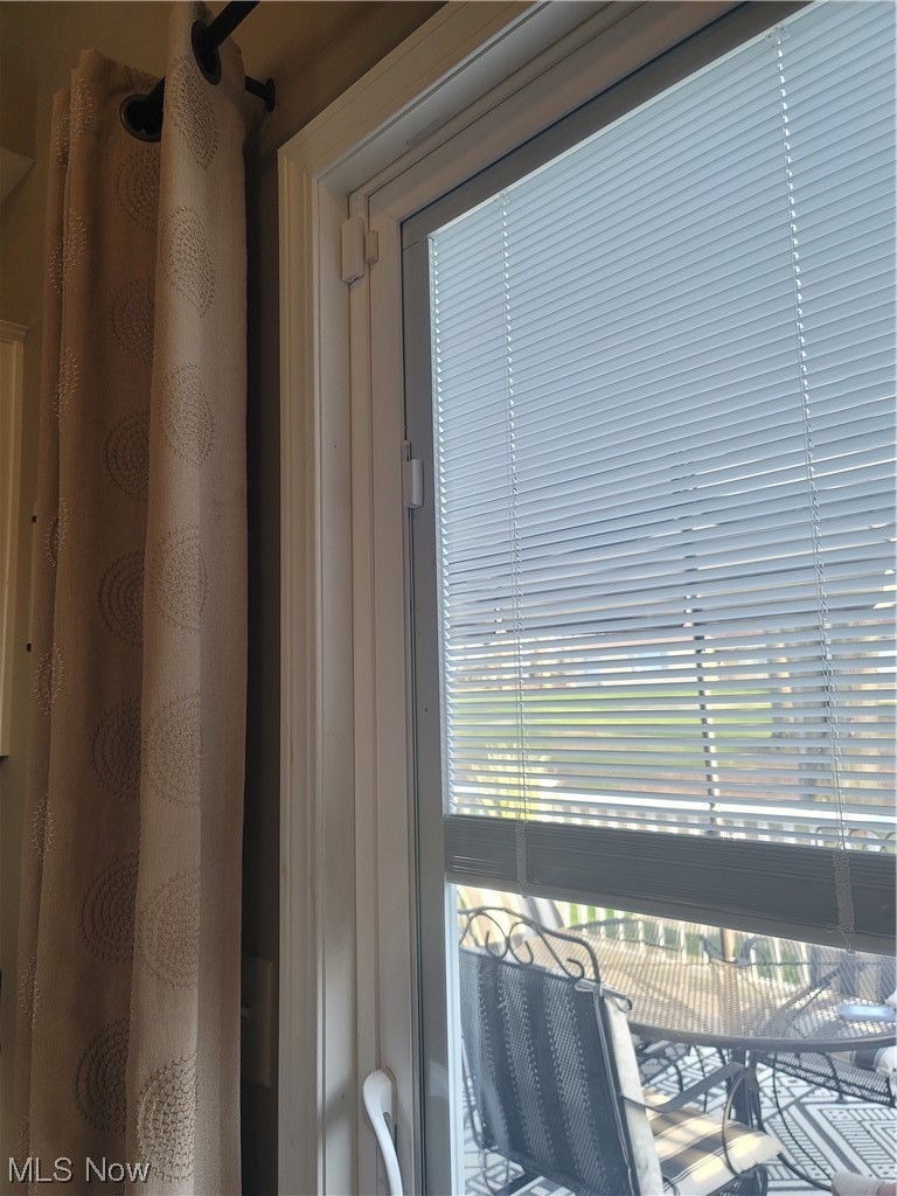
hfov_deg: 54.9
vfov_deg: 69.4
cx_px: 448
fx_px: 864
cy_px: 598
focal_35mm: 25
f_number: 1.8
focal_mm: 7
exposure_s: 1/120
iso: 100
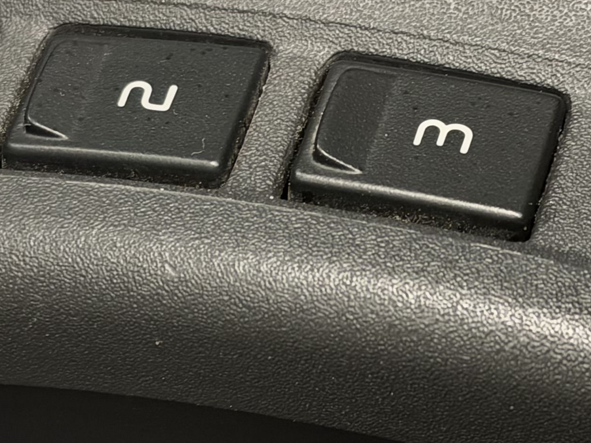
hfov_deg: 12.6
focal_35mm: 156
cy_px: 297
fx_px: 2663
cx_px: 391
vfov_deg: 9.5
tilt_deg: -45.7
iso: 160
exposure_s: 1/50
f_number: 1.48
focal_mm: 6.93
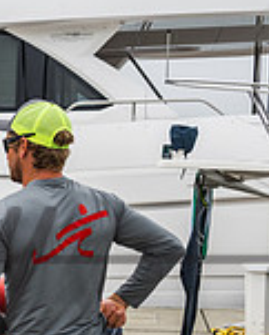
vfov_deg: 15.7
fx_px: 1203
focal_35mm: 121
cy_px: 311
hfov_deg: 11.6
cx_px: -245
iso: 400
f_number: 4.8
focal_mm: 32
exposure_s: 1/1000
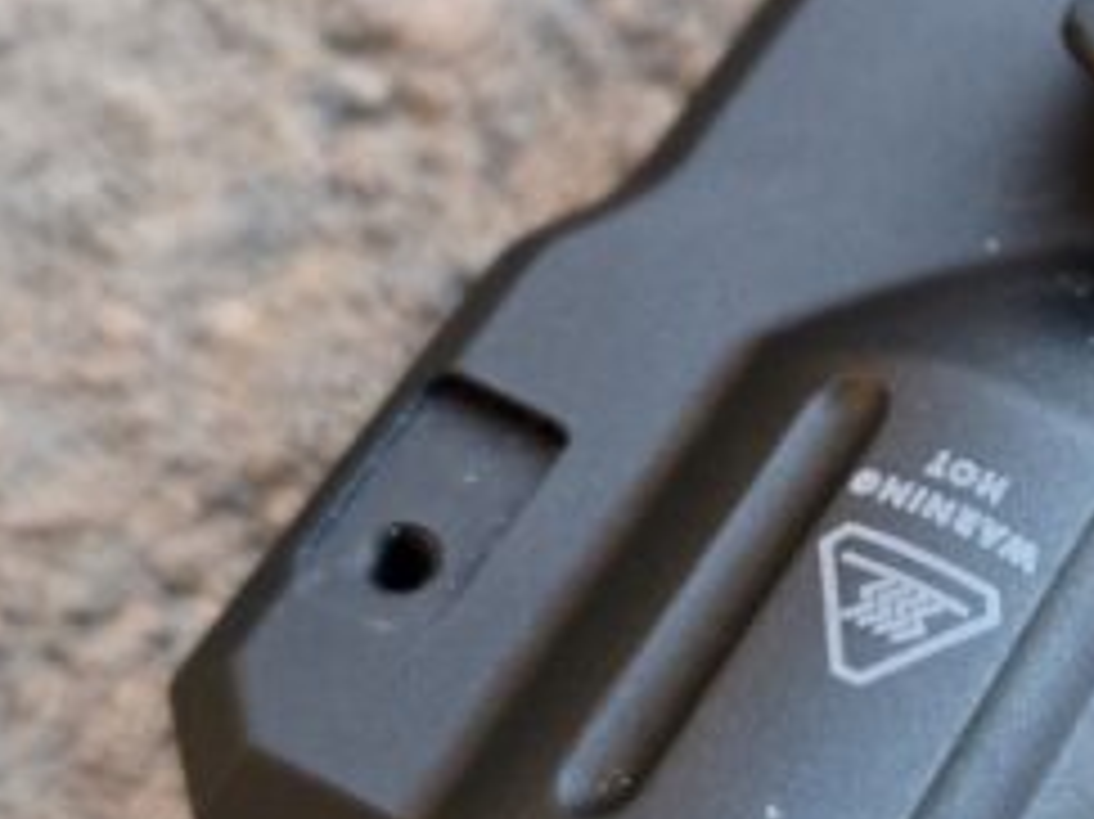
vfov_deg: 15.2
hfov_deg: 19.9
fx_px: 3064
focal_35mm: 97
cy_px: 410
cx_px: 968
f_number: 1.8
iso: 320
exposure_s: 1/120
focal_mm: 5.4
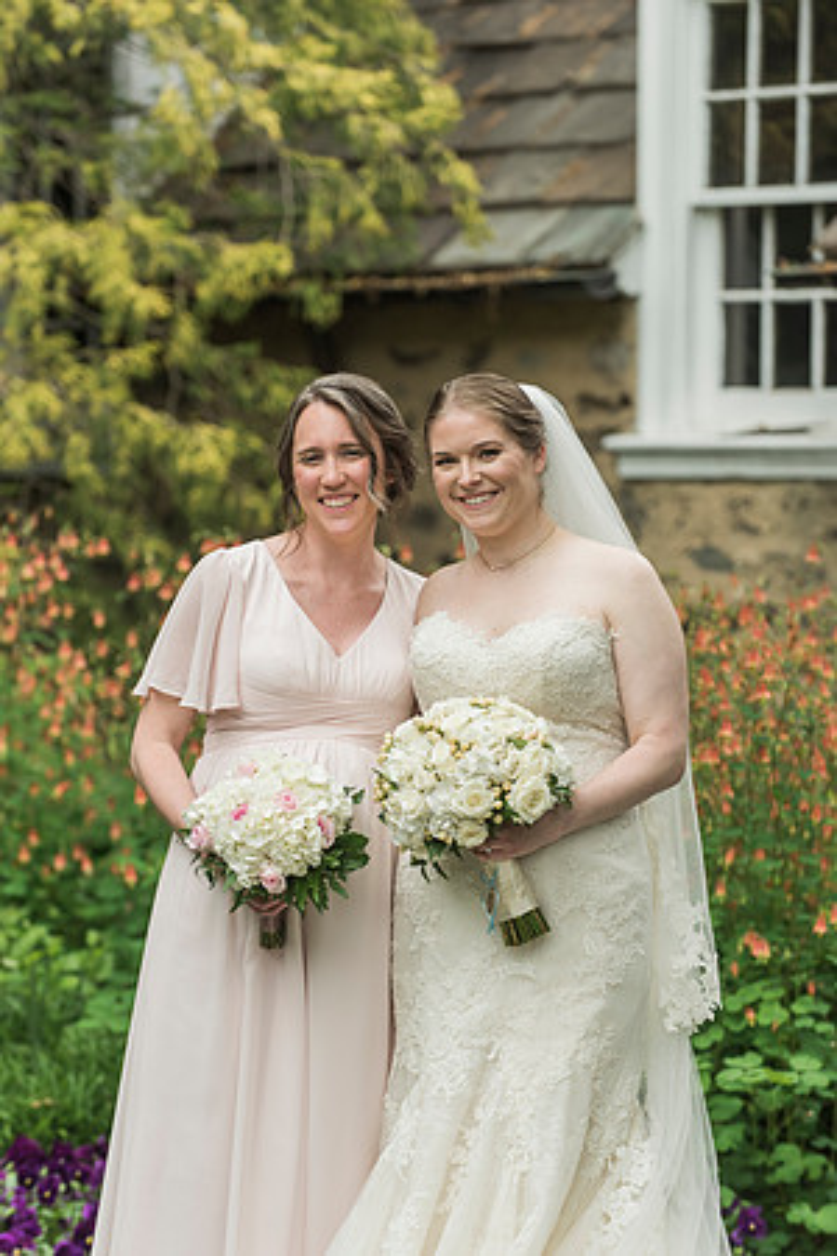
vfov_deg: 13.2
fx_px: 5405
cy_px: 628
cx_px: 418
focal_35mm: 155
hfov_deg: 8.9
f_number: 4
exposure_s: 1/500
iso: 500
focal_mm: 155
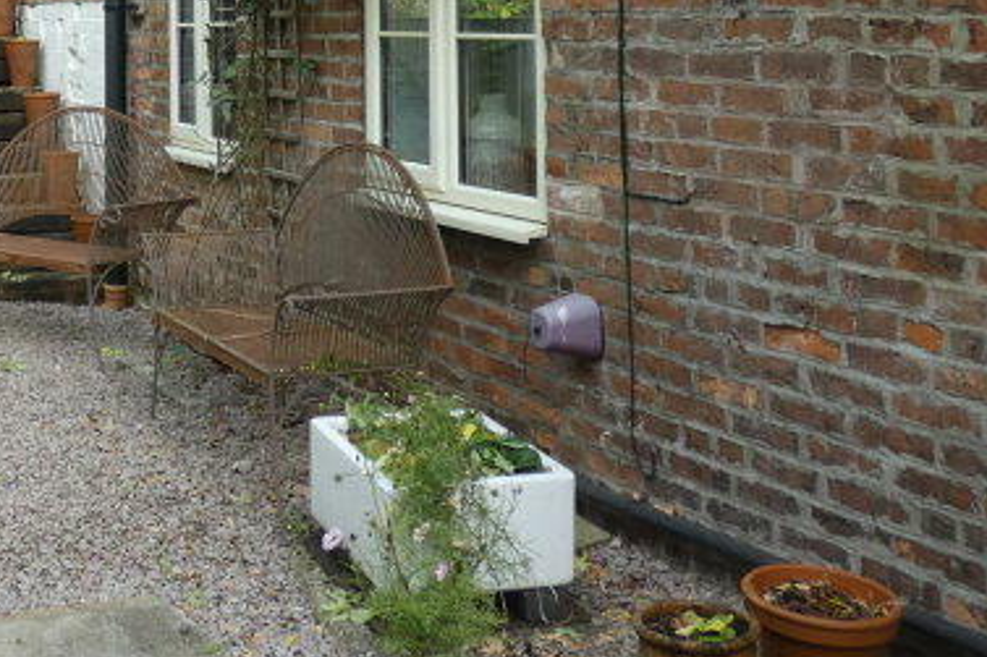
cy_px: -34
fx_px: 1480
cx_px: 177
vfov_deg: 23.7
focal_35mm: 54
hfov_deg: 35.5
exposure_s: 1/100
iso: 80
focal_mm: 3.6
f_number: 2.8
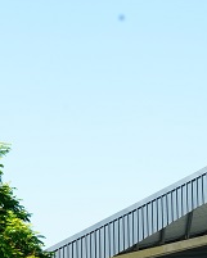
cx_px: 235
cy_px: 300
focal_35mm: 151
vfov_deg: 12.5
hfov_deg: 10.1
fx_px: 1155
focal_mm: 45
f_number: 11
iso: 400
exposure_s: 1/200
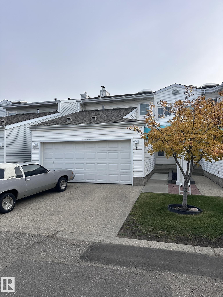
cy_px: 148
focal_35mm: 24
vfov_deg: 71.6
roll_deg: -0.4
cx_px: 112
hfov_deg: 56.8
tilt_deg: +1.2
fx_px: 206
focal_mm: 6.86
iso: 80
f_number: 1.78
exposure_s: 1/2660
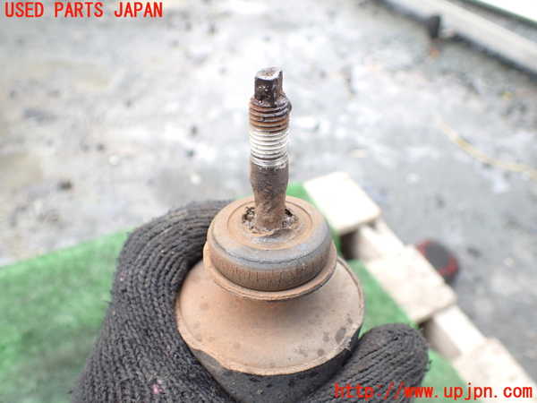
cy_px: 202
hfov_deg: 60.0
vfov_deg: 46.8
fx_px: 465
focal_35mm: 30
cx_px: 268
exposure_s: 1/200
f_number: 2.3
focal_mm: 5.4
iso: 100
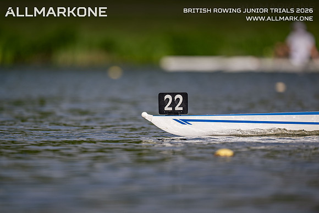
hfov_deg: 3.4
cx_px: 160
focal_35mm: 600
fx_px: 5318
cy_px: 106
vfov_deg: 2.3
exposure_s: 1/2500
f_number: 4
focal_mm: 600
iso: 140
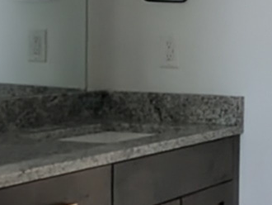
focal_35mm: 99
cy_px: 84
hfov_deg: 17.2
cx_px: 446
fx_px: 778
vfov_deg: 15.0
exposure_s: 1/118
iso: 100
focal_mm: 2.35
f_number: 2.2
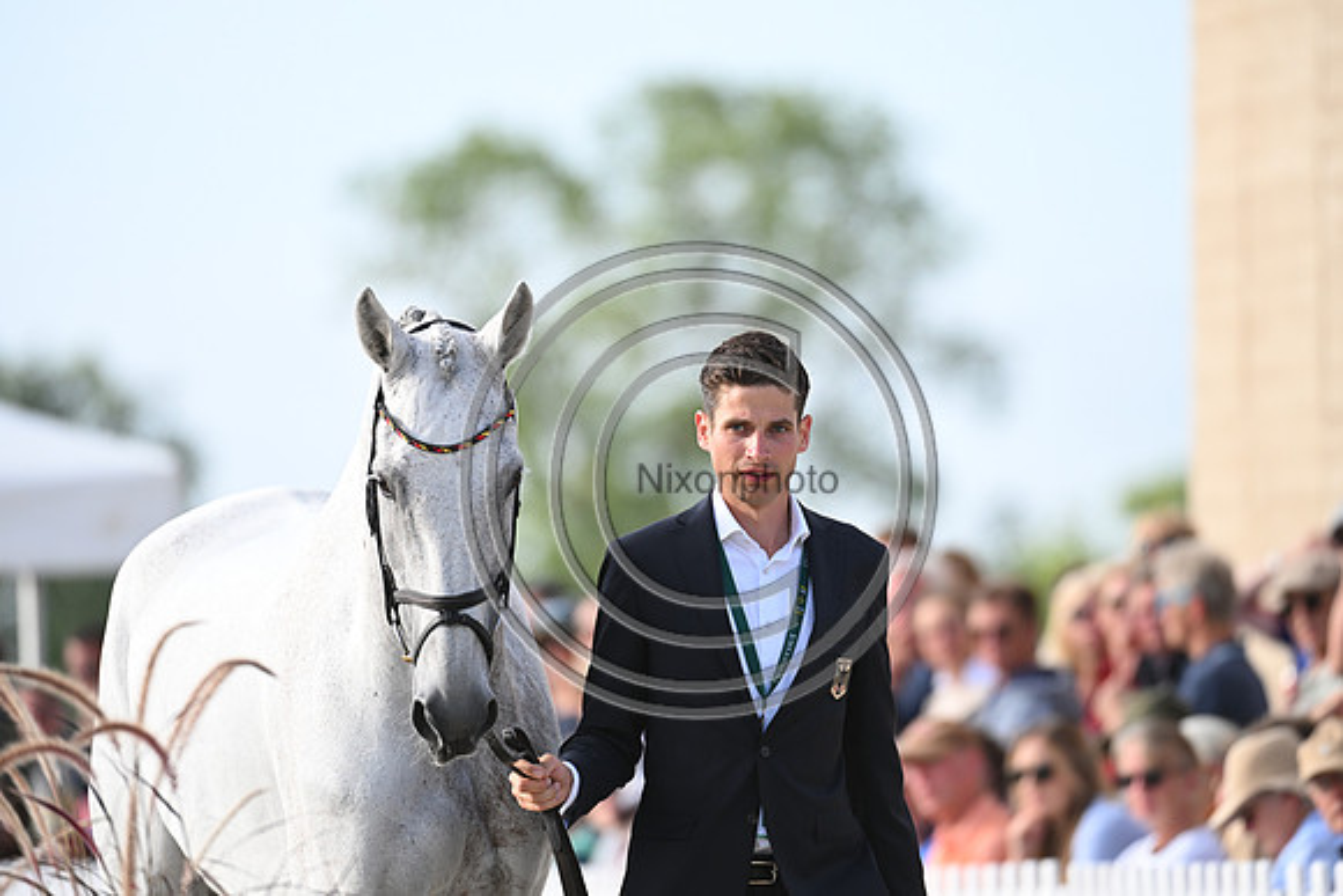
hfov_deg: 5.2
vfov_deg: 3.4
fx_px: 14925
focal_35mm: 400
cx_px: 672
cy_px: 448
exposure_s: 1/1600
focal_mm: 400
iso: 900
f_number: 5
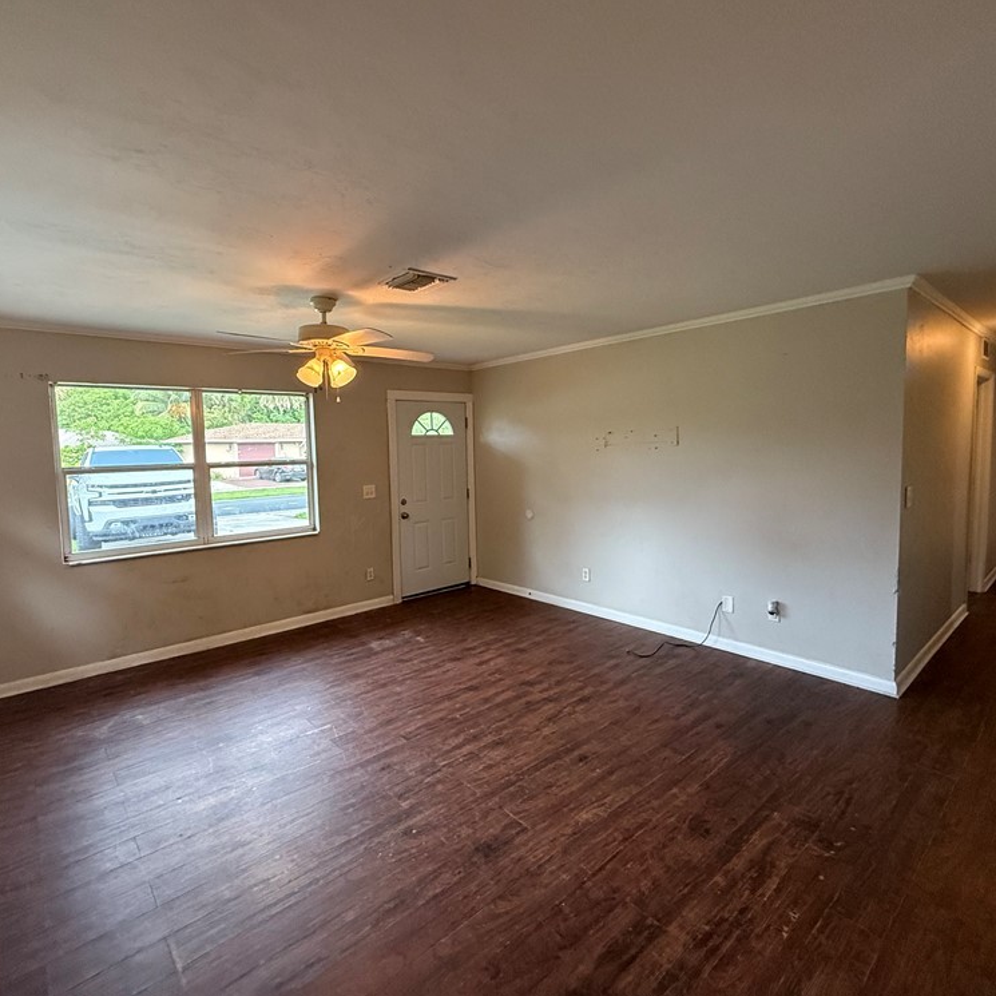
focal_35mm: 17
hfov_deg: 83.9
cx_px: 483
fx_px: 553
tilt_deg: -4.3
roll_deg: +1.8
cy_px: 491
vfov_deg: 84.0
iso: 640
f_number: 2.2
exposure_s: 1/120
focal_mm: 2.22
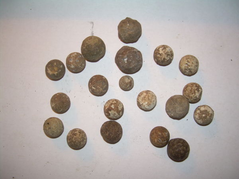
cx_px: 120
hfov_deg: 49.0
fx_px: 262
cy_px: 90
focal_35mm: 38
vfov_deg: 37.7
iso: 50
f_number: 2.8
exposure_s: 1/60
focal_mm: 6.3
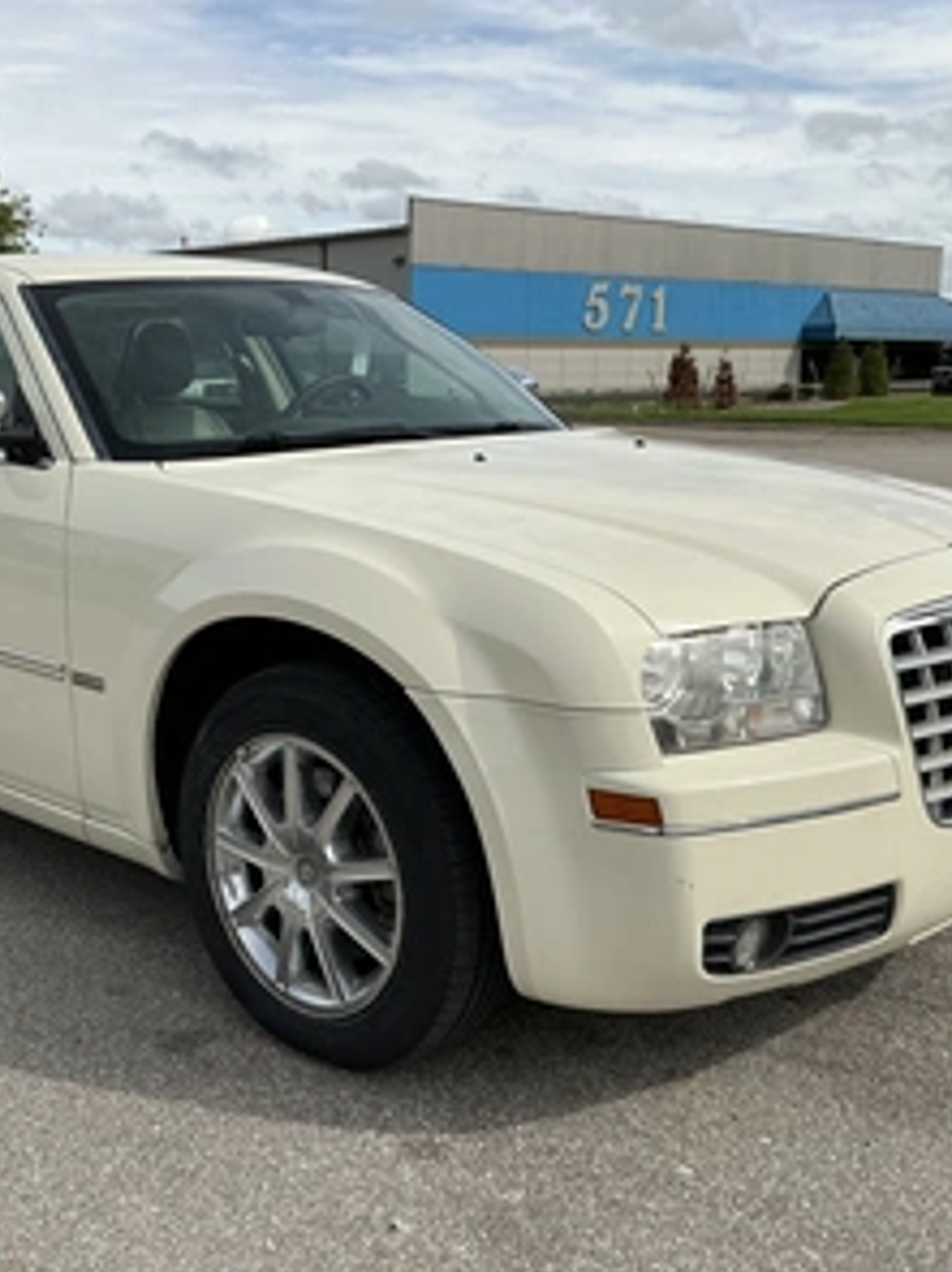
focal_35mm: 38
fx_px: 1394
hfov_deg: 37.5
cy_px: 642
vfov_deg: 49.0
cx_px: 353
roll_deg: -0.3
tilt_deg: -8.4
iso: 25
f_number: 1.8
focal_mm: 3
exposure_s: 1/2667
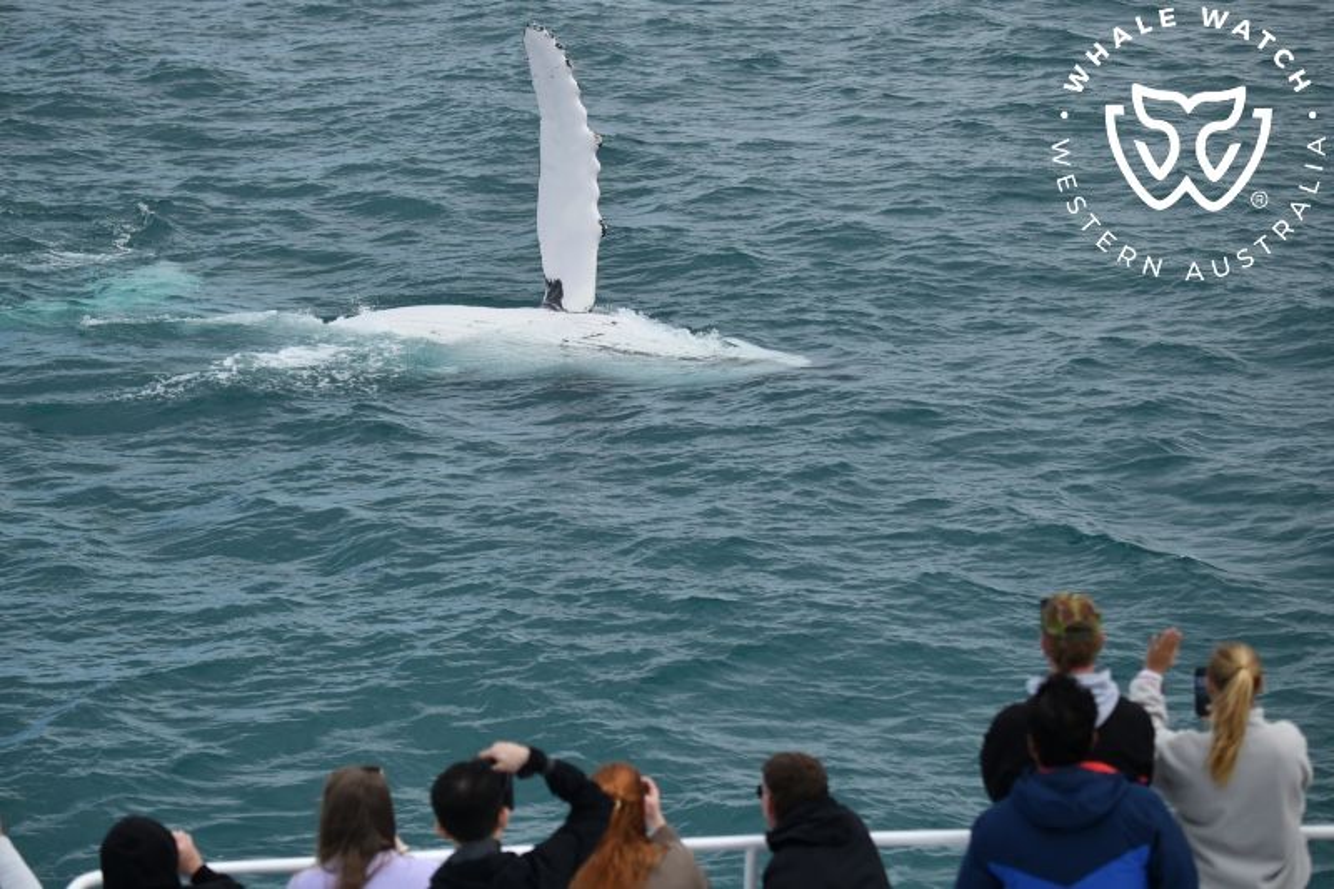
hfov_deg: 20.4
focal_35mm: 100
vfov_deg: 13.7
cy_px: 444
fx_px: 3705
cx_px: 667
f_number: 5
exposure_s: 1/8000
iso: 1100
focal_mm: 100
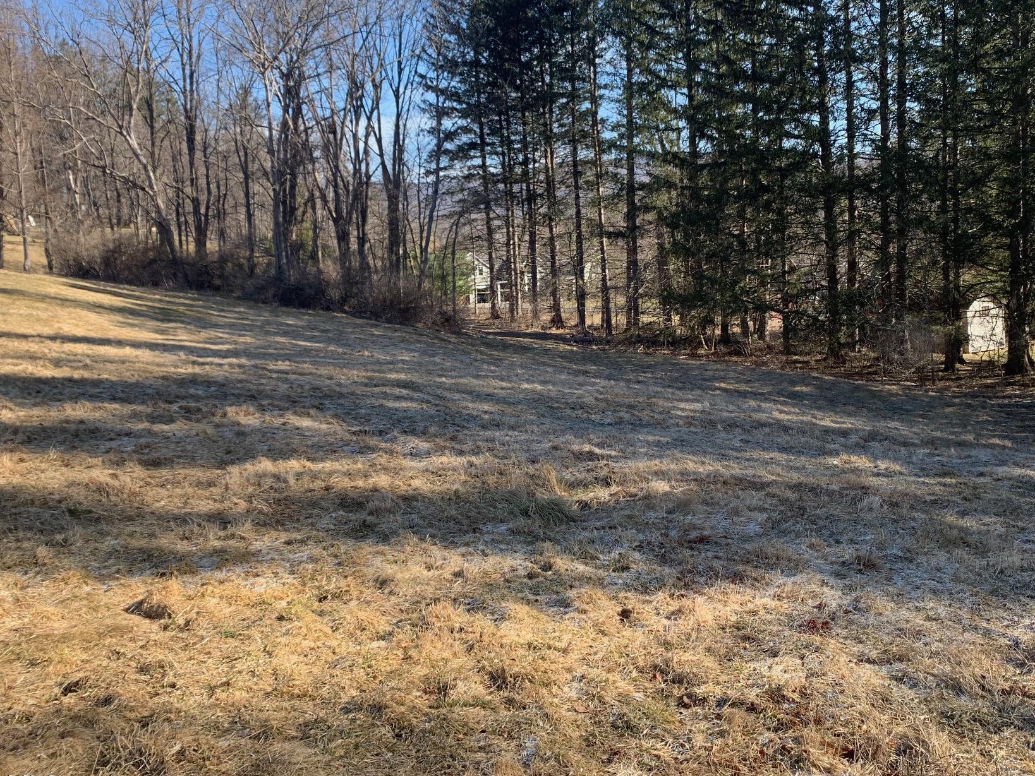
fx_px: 957
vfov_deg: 44.1
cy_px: 350
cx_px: 529
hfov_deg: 56.8
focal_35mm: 32
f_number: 1.8
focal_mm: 4.25
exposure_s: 1/635
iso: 25
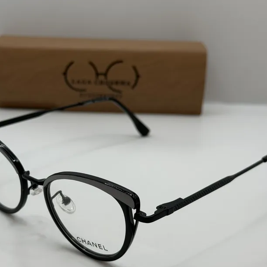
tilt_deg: -21.0
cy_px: 151
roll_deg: -1.2
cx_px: 112
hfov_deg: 24.3
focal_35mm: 71
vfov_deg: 24.3
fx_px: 620
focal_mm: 6.76
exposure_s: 1/636
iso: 64
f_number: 1.78
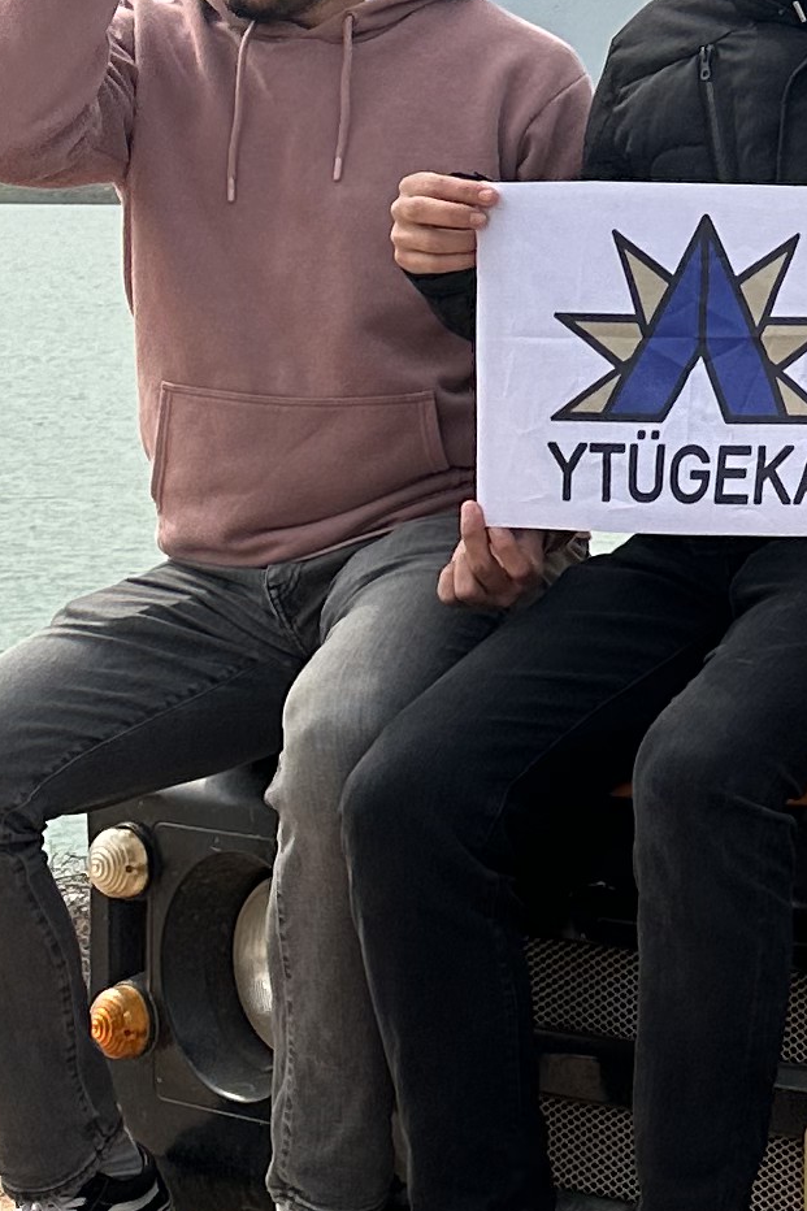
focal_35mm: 108
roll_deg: -1.0
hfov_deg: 11.5
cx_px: 1579
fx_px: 3633
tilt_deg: -1.8
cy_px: 273
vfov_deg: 18.8
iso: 80
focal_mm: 6.86
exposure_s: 1/5263
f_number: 1.78
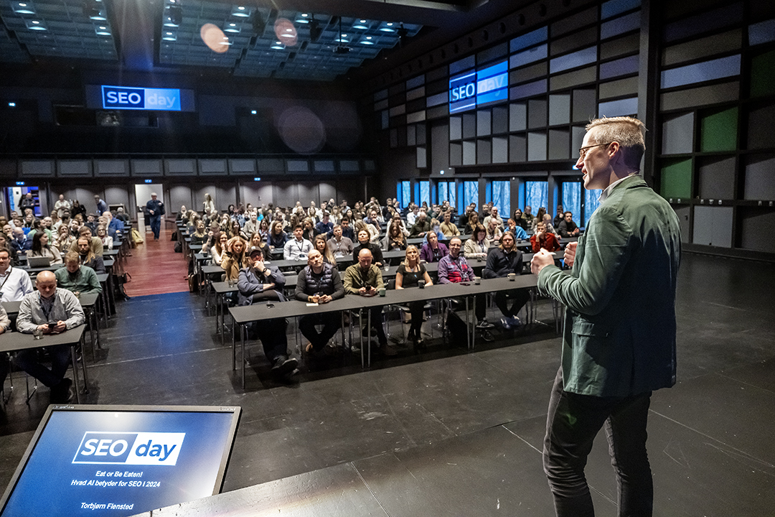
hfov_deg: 73.7
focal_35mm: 24
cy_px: 258
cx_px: 388
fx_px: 517
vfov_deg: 53.1
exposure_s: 1/125
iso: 6400
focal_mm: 24
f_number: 4
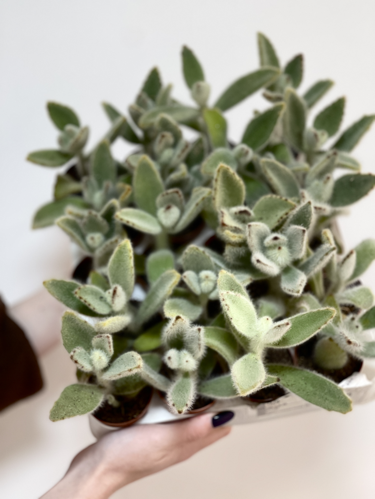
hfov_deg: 22.9
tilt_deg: -12.4
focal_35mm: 64
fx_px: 924
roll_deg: -0.1
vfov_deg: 30.3
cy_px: 250
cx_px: 188
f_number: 2.2
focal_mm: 7.5
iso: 160
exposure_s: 1/100
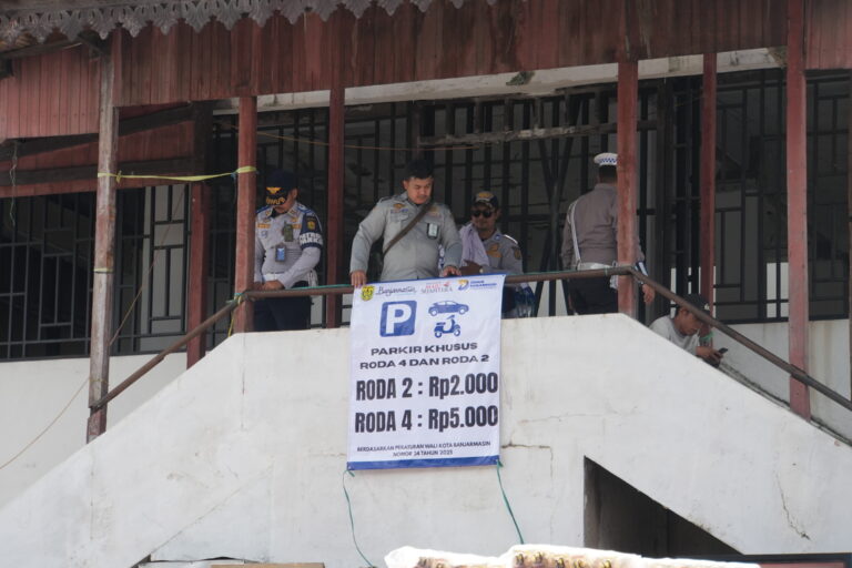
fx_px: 2721
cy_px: 284
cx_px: 426
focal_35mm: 115
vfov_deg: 11.9
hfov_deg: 17.8
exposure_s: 1/1250
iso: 800
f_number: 6.3
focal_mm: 77
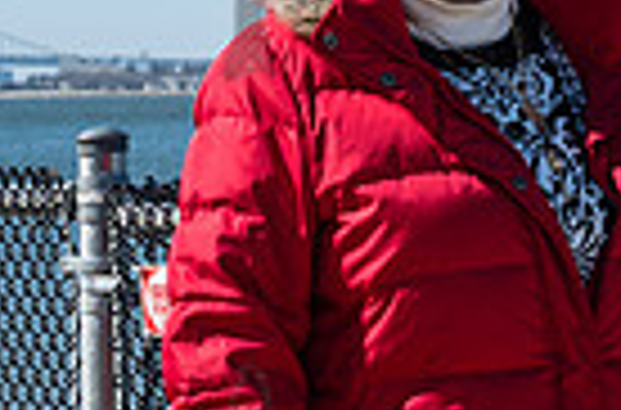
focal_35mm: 178
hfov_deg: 11.5
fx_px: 3060
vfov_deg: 7.6
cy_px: 104
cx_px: 604
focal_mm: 35
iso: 64
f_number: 4.5
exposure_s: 1/500
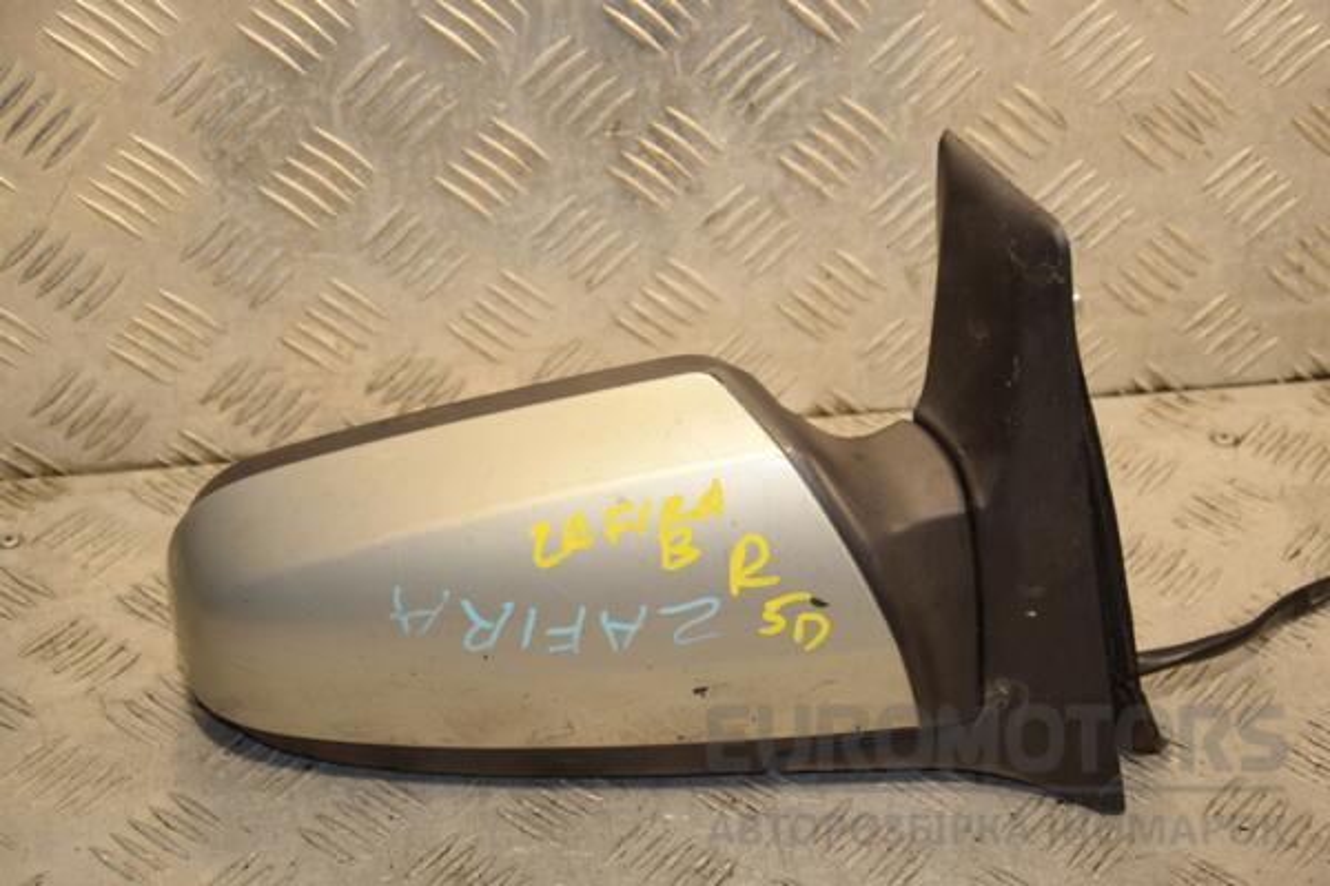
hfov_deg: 28.1
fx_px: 2660
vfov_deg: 18.9
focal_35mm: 72
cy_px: 443
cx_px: 665
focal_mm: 48
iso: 800
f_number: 5
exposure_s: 1/200
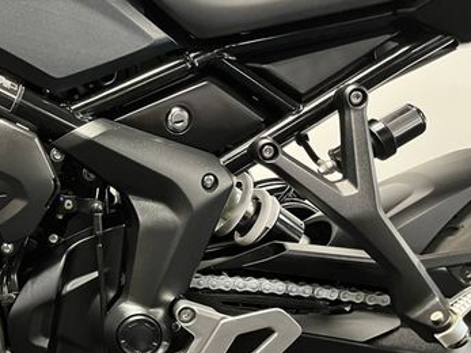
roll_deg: -1.5
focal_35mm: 48
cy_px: 239
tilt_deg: -3.5
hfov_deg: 37.1
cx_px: 46
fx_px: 653
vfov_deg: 30.0
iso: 640
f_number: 1.6
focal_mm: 5.1
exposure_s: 1/33
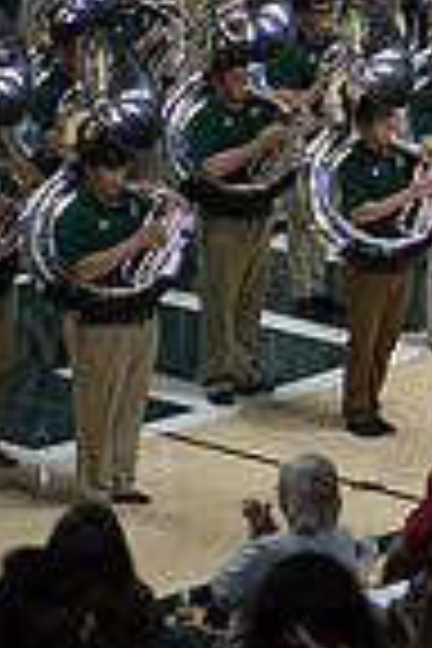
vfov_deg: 7.2
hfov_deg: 4.7
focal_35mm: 282
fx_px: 5076
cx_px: 1080
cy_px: -178
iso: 2000
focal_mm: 70
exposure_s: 1/1000
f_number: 2.8
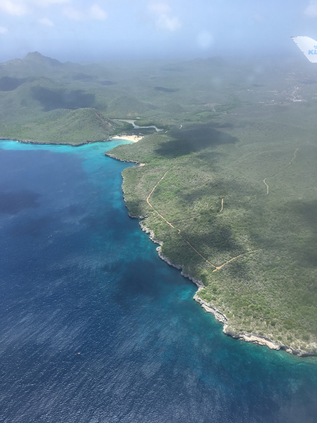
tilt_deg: -19.0
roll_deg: -0.5
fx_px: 354
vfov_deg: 61.7
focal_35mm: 29
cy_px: 212
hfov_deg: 48.2
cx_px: 158
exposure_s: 1/864
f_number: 2.2
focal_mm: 4.15
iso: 25
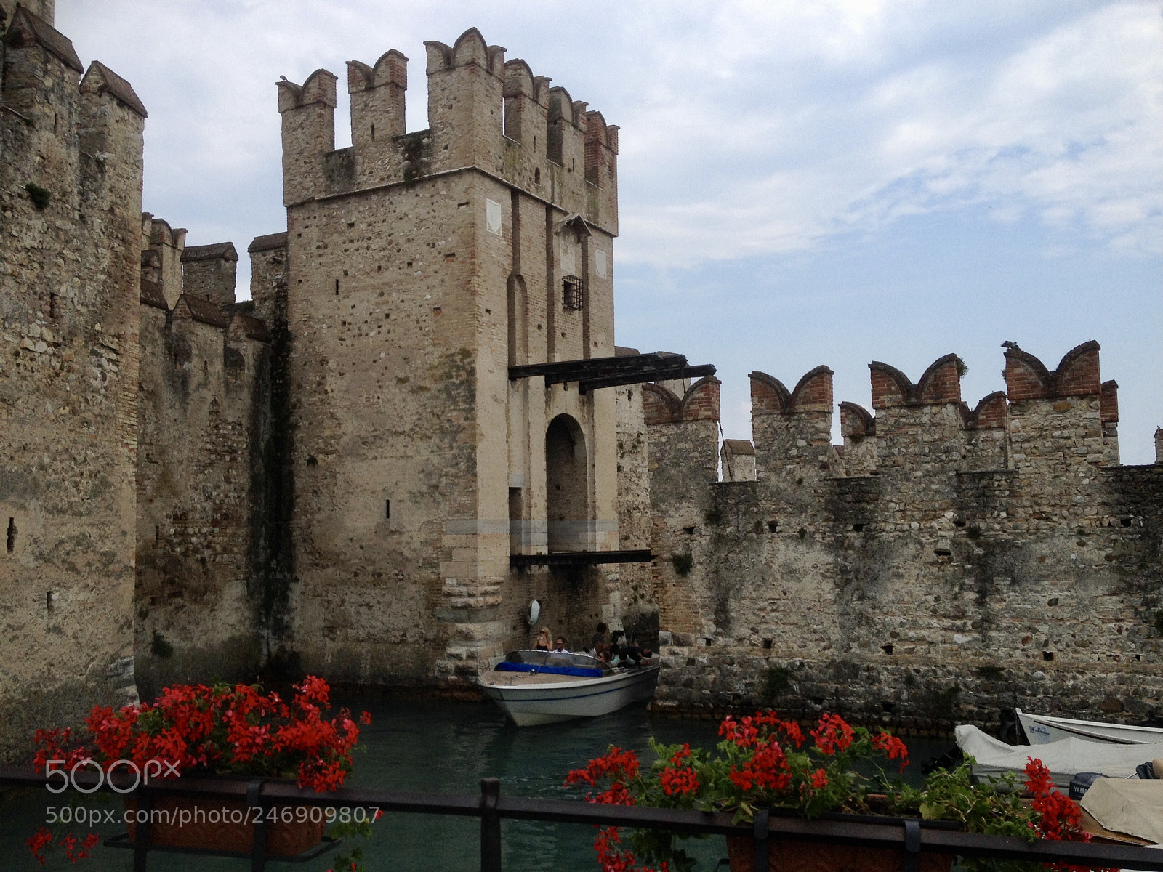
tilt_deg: +4.2
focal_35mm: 35
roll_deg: +1.2
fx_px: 1176
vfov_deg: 40.7
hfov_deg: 52.6
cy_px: 436
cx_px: 582
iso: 50
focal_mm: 4.28
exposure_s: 1/2208
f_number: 2.4
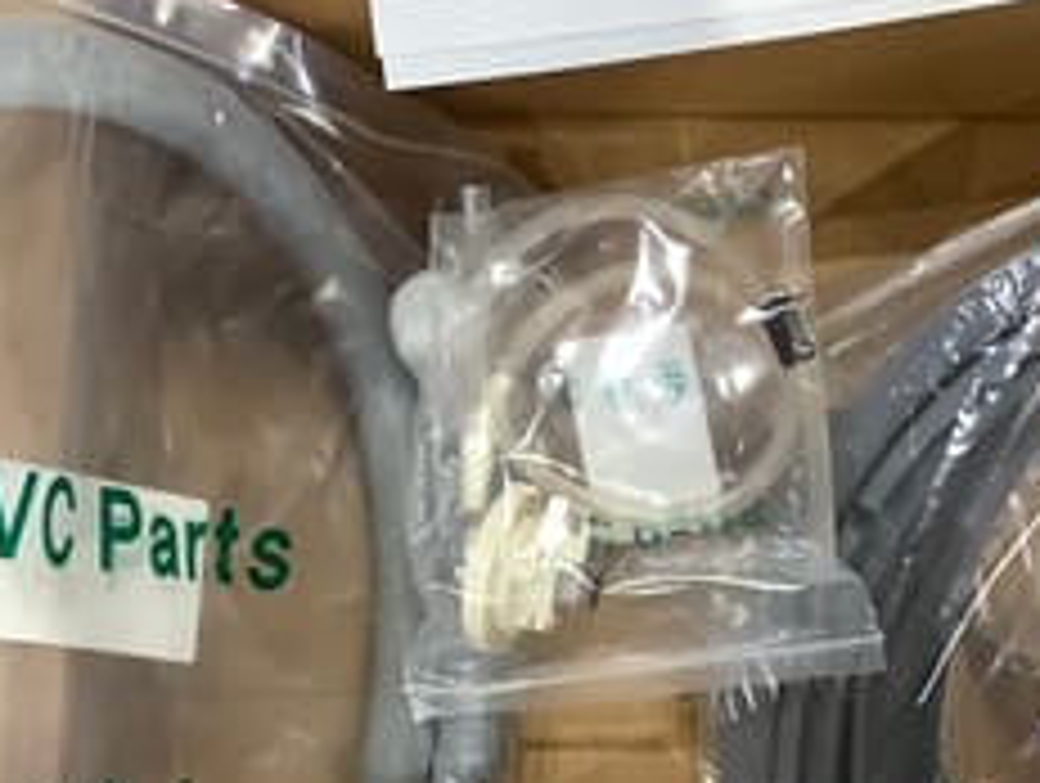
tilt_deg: -84.5
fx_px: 2016
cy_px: 610
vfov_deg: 21.7
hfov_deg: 28.8
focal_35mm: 67
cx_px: 644
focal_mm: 3.3
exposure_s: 1/50
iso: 160
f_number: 2.4
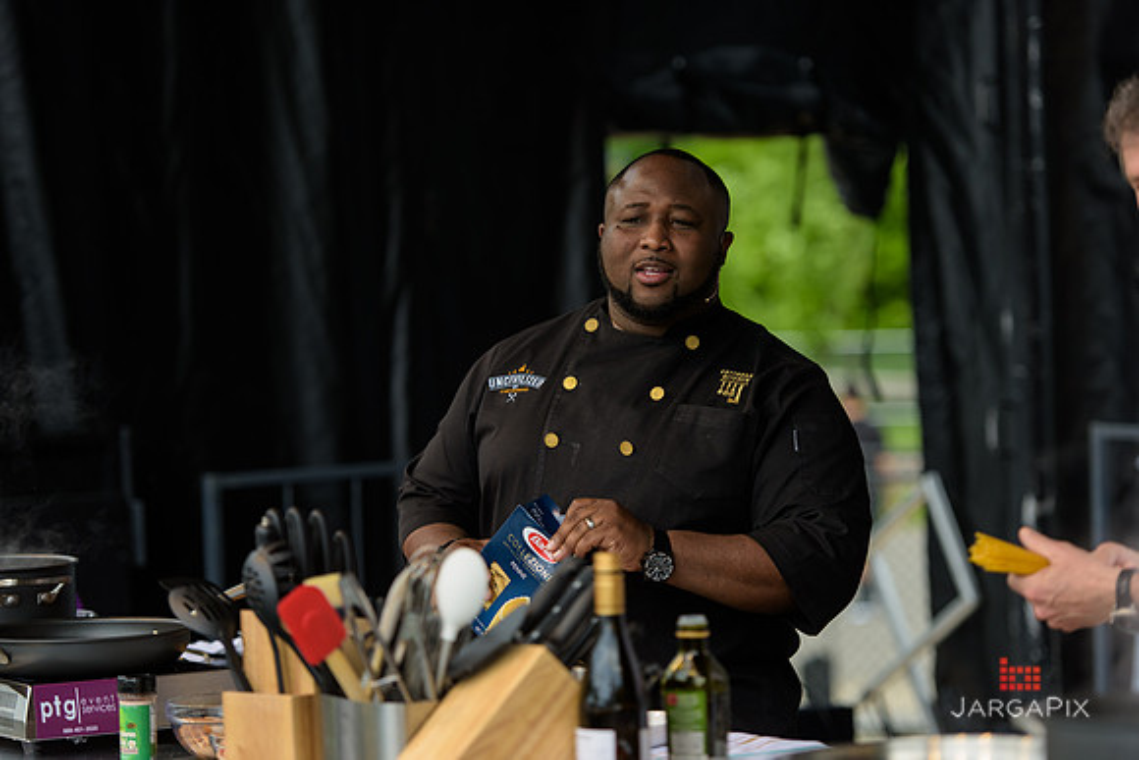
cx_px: 570
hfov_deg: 15.8
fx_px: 4114
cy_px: 380
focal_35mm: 130
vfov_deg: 10.6
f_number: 3.2
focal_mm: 130
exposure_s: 1/1250
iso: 250
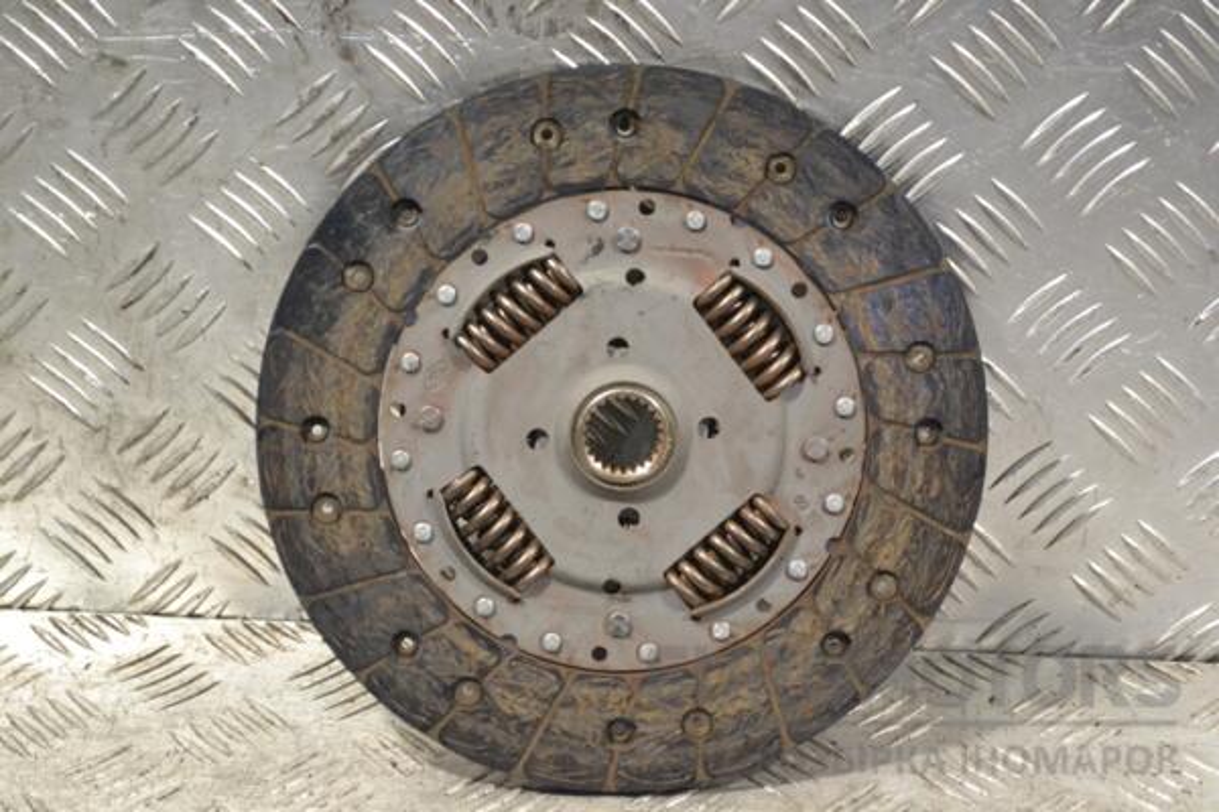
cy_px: 406
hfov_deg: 24.6
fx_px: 2793
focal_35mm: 82
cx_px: 610
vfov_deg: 16.6
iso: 3200
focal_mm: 55
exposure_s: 1/200
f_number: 7.1
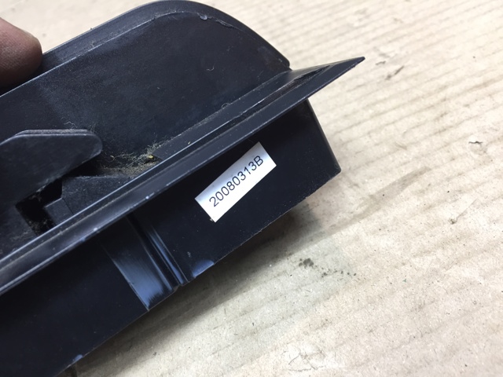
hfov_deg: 61.7
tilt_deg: -45.8
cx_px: 252
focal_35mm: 29
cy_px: 188
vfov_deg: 48.2
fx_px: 421
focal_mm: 4.15
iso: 125
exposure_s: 1/33
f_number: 2.2
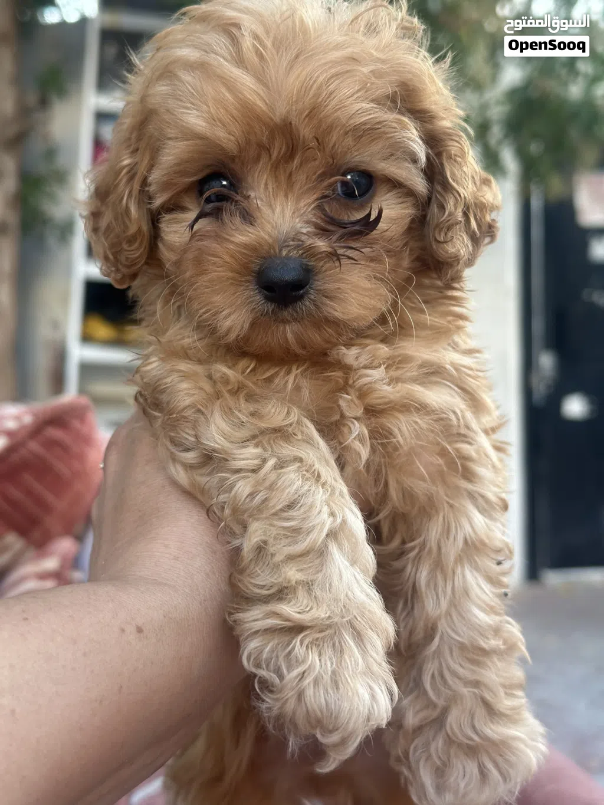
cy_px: 402
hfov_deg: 30.3
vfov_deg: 39.7
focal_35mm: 48
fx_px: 1117
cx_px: 302
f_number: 1.78
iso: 50
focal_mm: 6.86
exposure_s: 1/121
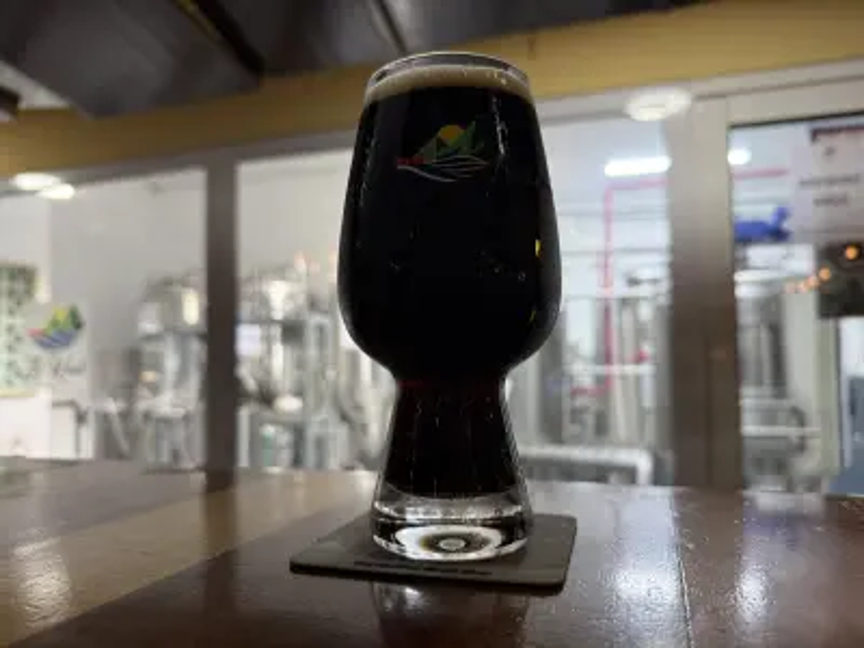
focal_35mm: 24
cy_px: 324
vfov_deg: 56.8
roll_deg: +0.2
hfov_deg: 71.6
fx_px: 599
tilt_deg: +3.0
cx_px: 432
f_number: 1.78
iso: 160
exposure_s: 1/50
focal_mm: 6.76
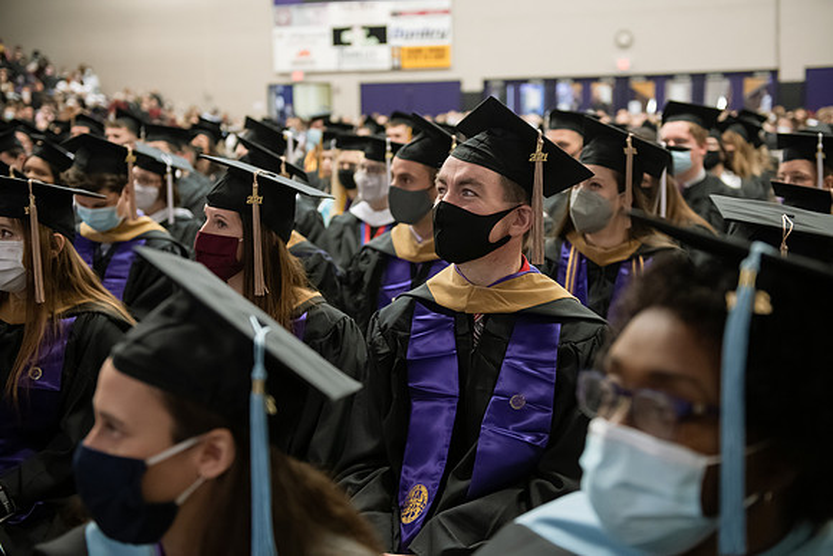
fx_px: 1111
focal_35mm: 48
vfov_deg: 28.1
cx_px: 416
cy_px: 278
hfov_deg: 41.1
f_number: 3.2
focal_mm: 48
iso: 2500
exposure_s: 1/200
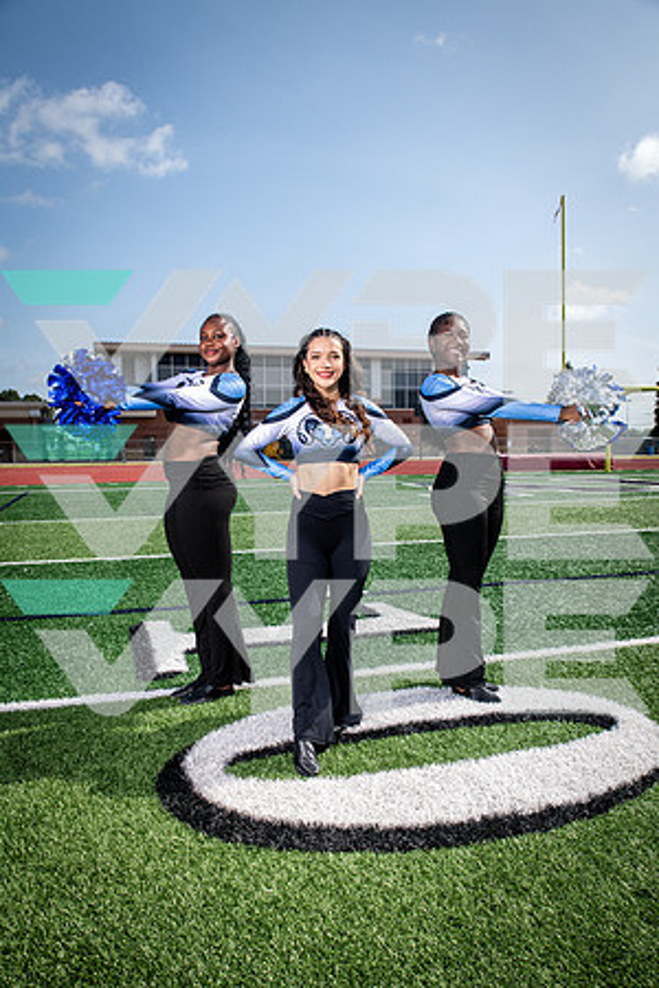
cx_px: 330
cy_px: 494
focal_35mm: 30
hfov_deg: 43.6
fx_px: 824
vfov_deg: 61.9
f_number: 7.1
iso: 125
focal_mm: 30
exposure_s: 1/400
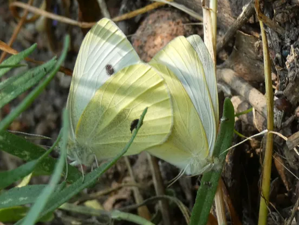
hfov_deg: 15.9
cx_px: 134
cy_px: 99
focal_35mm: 124
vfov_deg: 12.0
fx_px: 1071
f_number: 4.9
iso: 160
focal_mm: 19.2
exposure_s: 1/80
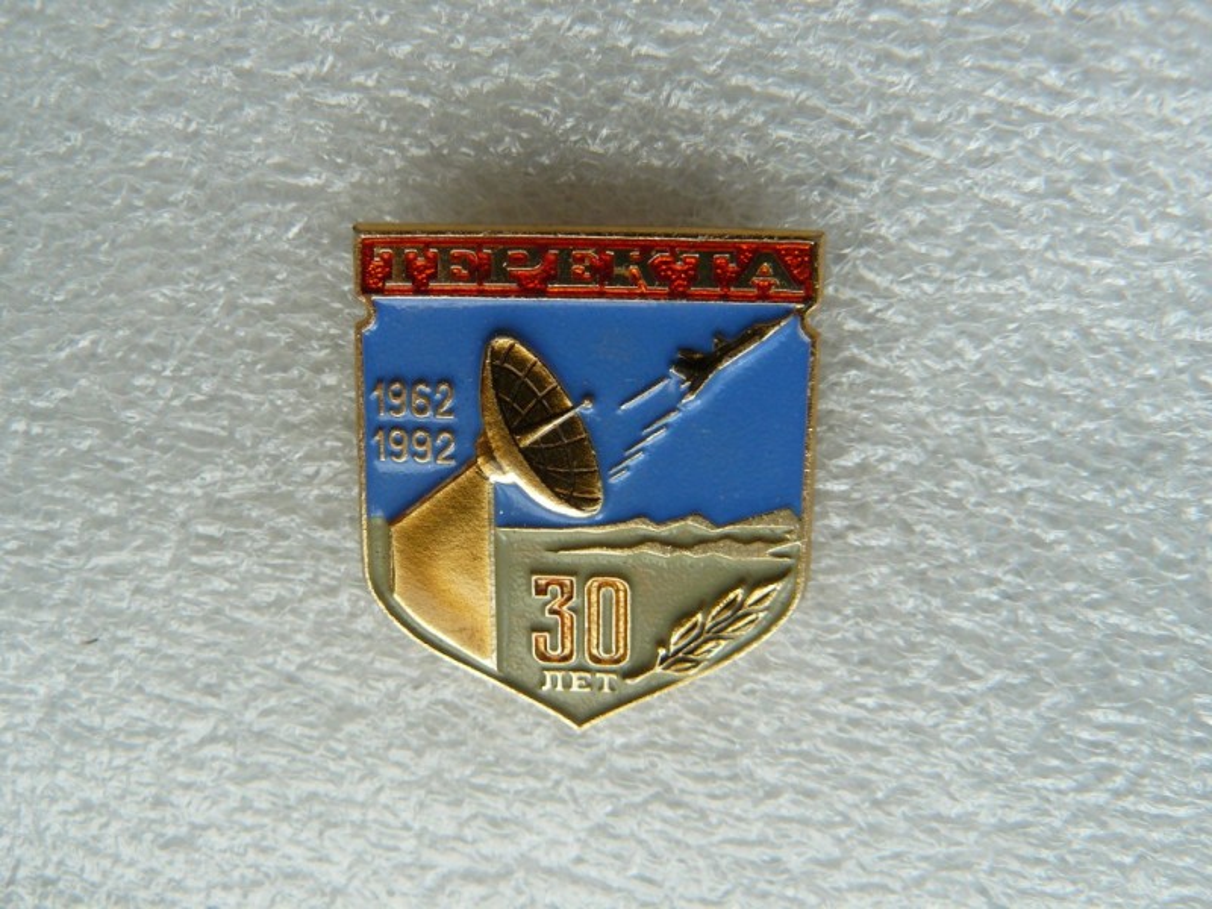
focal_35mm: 36
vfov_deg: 39.7
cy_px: 454
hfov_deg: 51.4
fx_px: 1260
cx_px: 606
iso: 100
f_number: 4
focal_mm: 6
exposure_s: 1/100
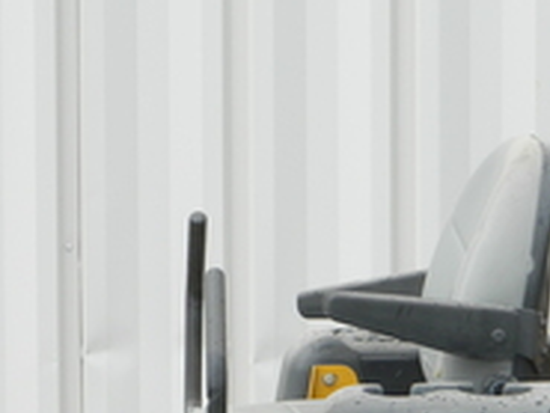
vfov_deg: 4.9
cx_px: 297
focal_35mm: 303
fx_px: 4817
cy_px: 544
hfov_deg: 6.5
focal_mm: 18.6
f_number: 4.5
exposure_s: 1/60
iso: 80
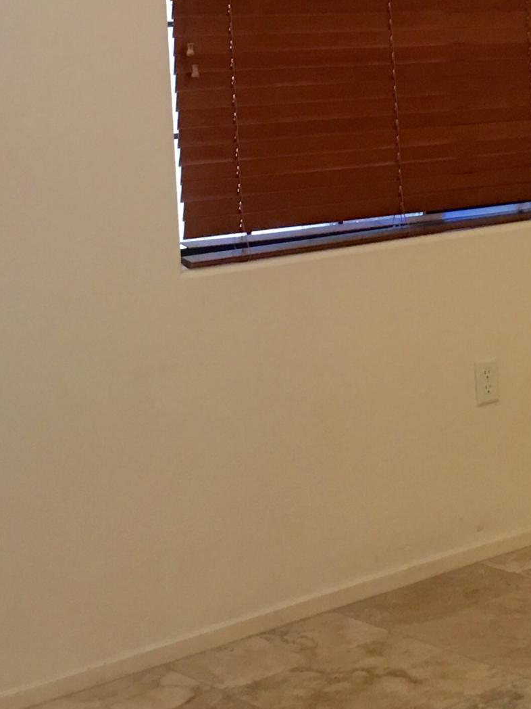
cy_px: 35
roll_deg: +2.5
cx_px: 590
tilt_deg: +2.9
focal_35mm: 83
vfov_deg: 22.8
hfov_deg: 17.2
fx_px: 1698
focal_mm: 4.15
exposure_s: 1/15
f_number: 2.2
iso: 50
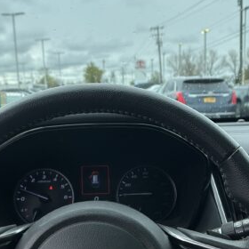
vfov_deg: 27.1
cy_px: 175
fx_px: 513
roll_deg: +2.7
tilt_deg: -11.3
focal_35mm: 63
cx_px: 106
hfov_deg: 27.3
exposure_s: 1/1553
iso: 50
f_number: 1.5
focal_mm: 5.7
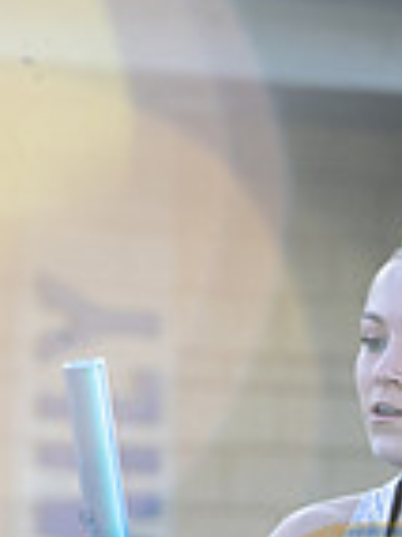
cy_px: 762
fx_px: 6498
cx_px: 372
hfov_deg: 3.5
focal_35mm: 419
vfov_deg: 4.7
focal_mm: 92
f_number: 4
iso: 500
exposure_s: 1/1000
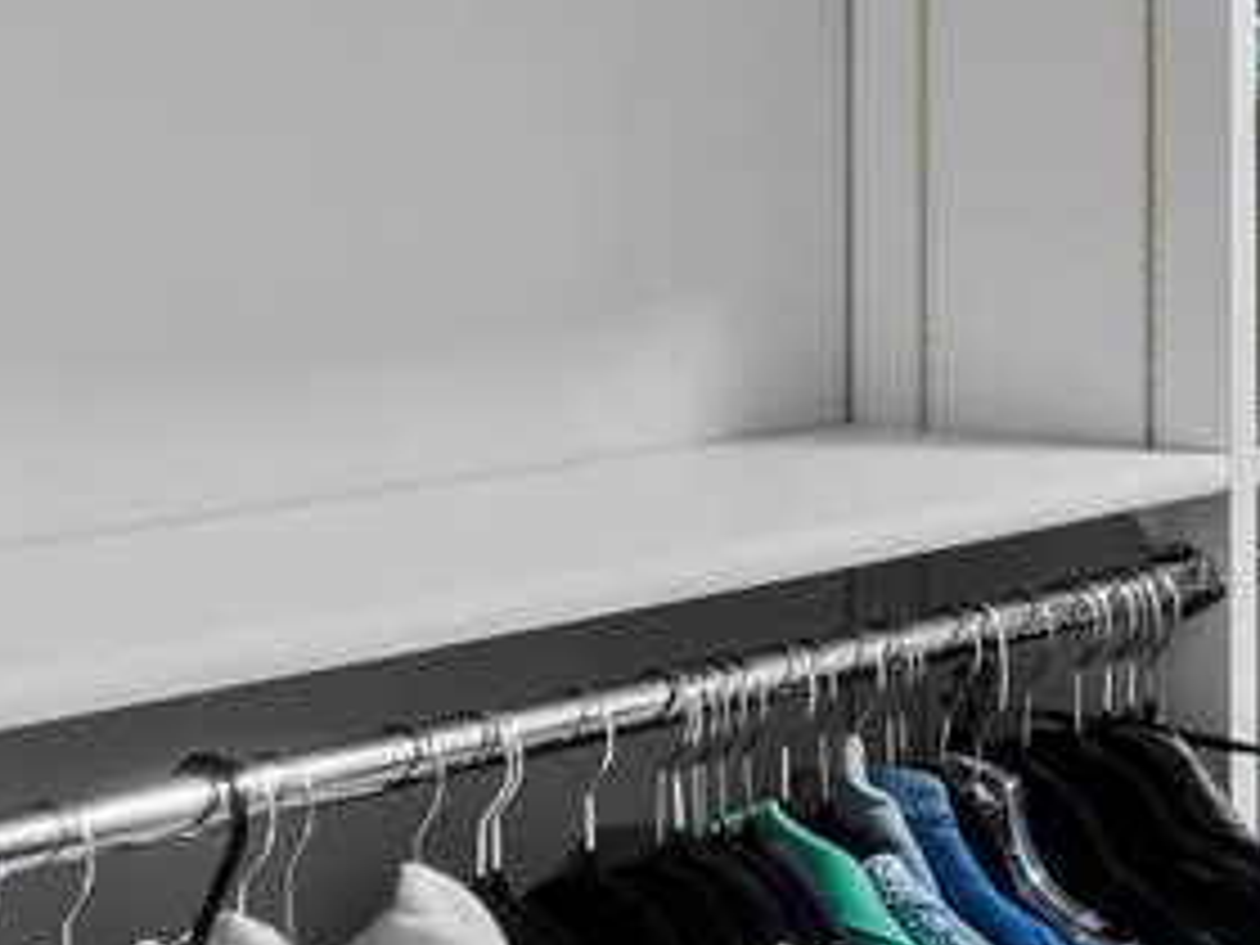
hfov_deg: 20.4
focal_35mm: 80
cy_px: -45
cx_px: 1962
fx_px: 2912
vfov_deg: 17.9
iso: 400
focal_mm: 7
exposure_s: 1.6
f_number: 11
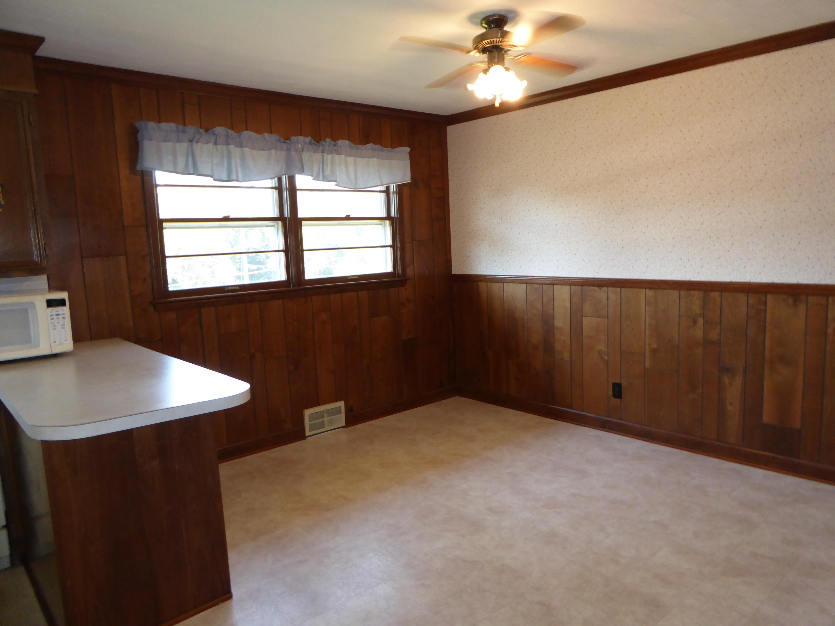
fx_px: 579
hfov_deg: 71.6
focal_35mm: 24
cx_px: 418
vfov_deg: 56.8
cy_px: 313
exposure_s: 1/60
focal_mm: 4.3
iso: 320
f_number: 3.3
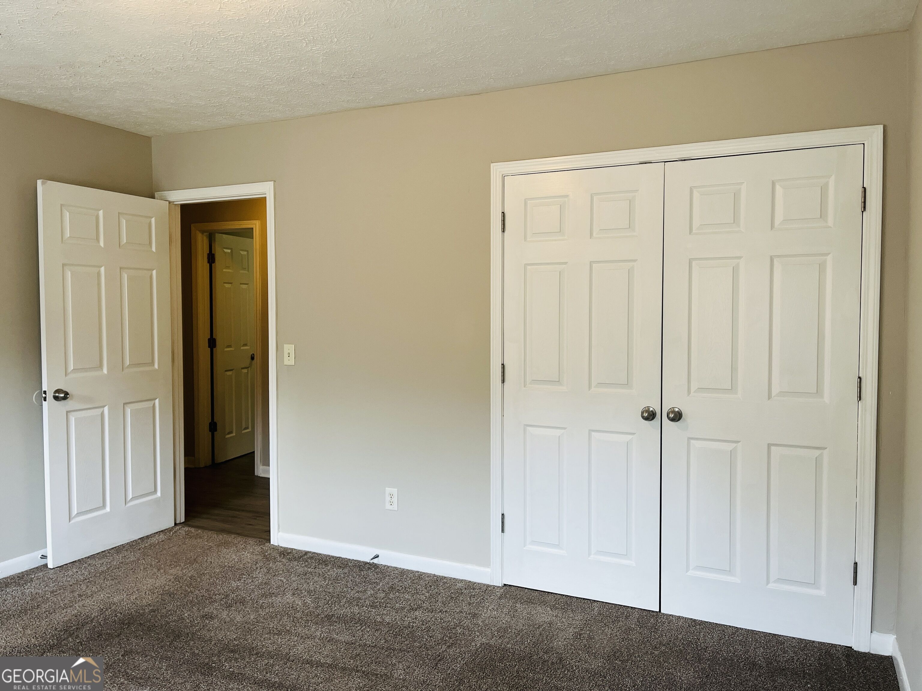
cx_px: 461
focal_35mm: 26
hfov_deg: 67.3
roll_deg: +0.6
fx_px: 693
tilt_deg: -3.4
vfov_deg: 53.1
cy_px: 346
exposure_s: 1/120
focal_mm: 5.1
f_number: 1.6
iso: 125
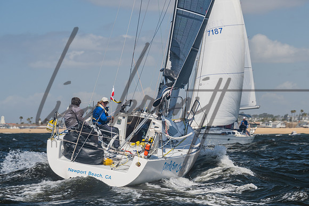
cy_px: 116
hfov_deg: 10.5
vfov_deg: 7.0
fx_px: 1685
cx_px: 206
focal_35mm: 196
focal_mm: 120
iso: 100
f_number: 6.3
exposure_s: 1/250
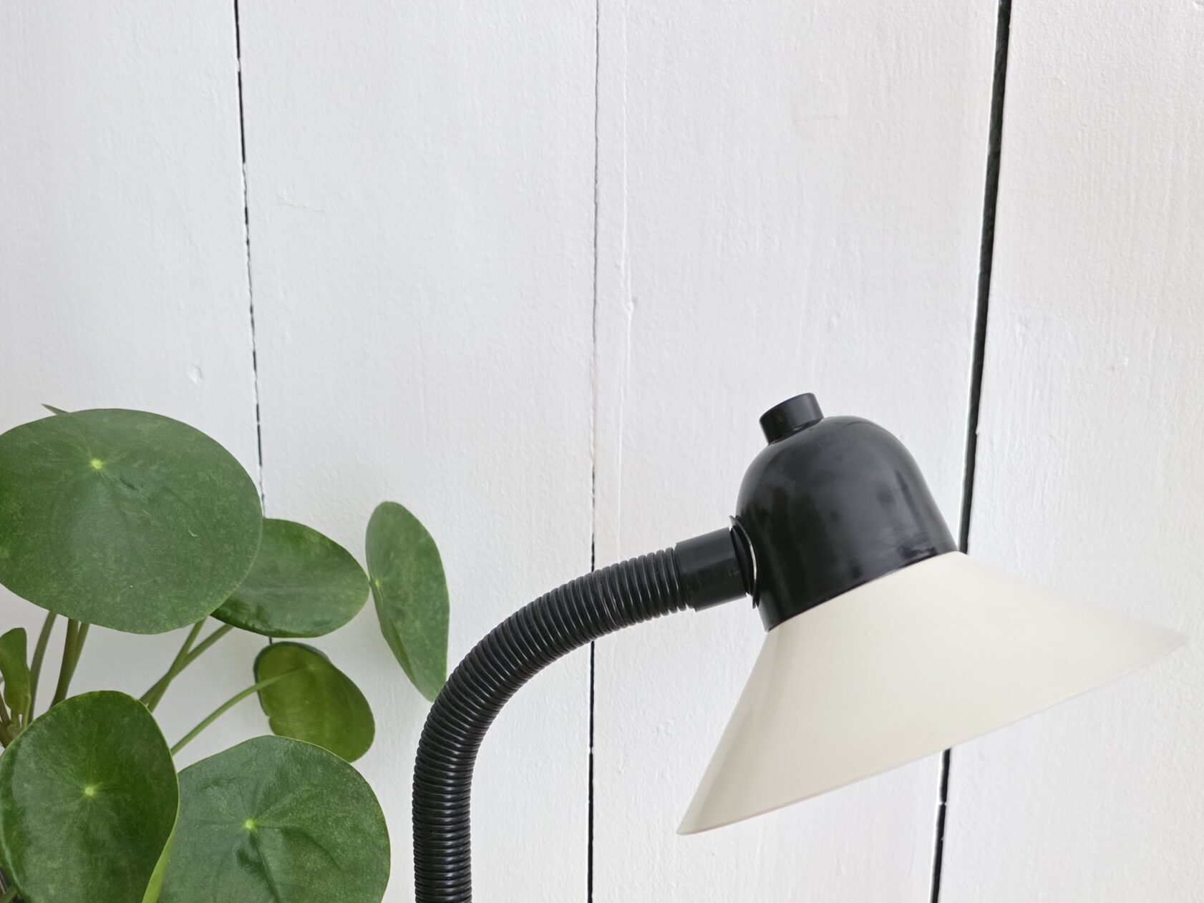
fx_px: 1218
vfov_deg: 37.7
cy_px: 830
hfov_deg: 52.6
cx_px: 601
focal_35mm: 35
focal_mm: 6.3
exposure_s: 1/60
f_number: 1.7
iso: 1600
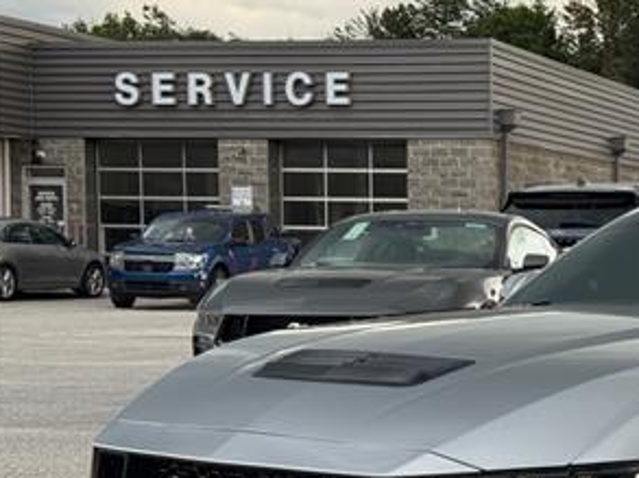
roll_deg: +0.2
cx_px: 685
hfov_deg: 18.1
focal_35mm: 105
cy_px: 454
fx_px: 1936
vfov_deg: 13.9
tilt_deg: -7.4
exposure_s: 1/205
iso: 50
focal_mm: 6.76
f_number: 1.78
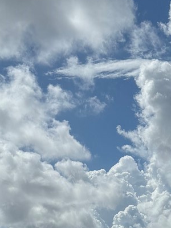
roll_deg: +2.2
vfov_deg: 19.5
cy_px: 256
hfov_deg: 15.3
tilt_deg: +6.8
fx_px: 632
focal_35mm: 96
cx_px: 148
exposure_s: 1/20000
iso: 100
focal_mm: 6.76
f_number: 1.78
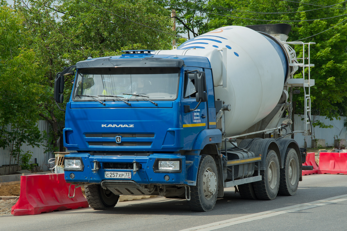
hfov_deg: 26.0
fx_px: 752
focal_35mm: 78
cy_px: 116
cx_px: 174
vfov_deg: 17.5
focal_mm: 78
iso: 250
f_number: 8
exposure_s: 1/400
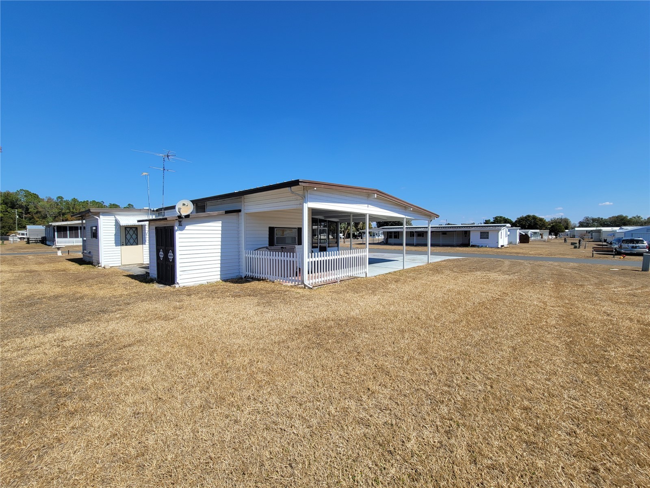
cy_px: 244
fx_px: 244
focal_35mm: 13
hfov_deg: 106.2
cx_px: 325
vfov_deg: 89.9
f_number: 2.2
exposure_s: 1/2169
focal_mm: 2.2
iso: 50
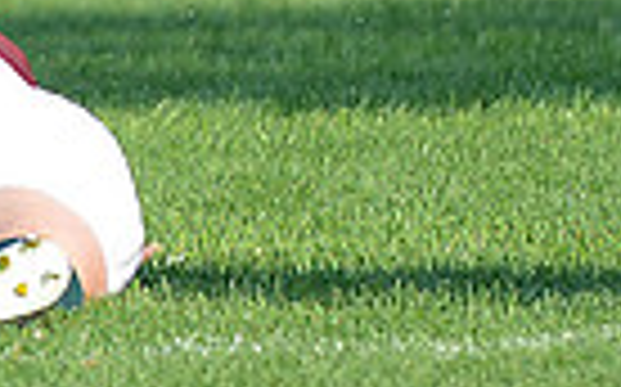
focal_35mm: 837
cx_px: -549
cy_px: -173
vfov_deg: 1.6
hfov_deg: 2.5
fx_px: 14154
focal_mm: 195
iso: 250
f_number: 2.8
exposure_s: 1/1000
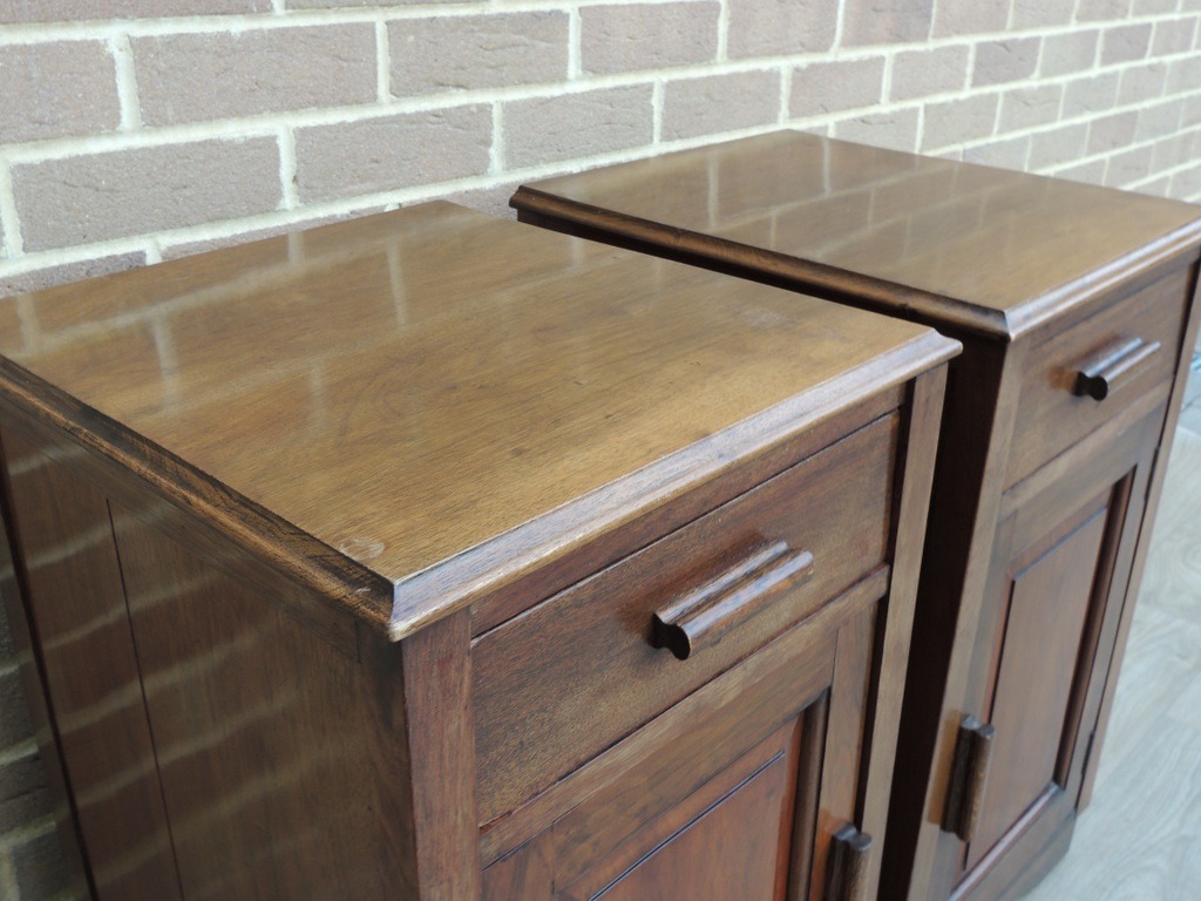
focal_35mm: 35
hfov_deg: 52.6
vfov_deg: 40.7
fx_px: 1214
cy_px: 450
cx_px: 600
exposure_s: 1/50
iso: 100
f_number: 3.3
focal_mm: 6.2
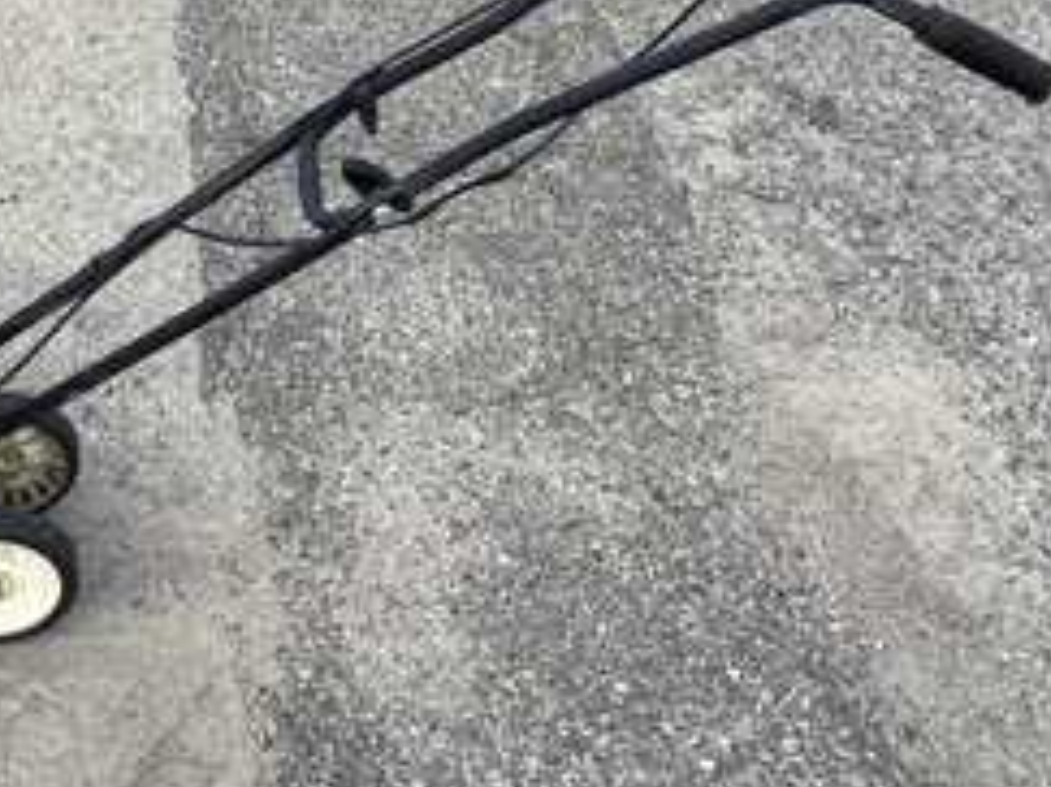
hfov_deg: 36.9
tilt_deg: -37.5
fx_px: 1548
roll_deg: -3.8
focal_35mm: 51
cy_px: 259
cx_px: 311
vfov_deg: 28.3
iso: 25
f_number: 2.4
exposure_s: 1/488
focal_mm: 3.3
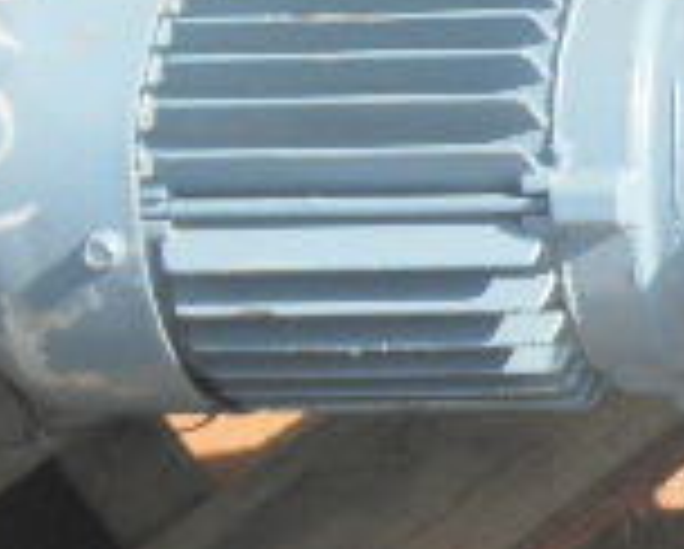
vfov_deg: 13.4
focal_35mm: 115
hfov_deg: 14.9
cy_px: 220
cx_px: 1166
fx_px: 2331
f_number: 8.5
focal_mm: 5
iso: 64
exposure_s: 1/100
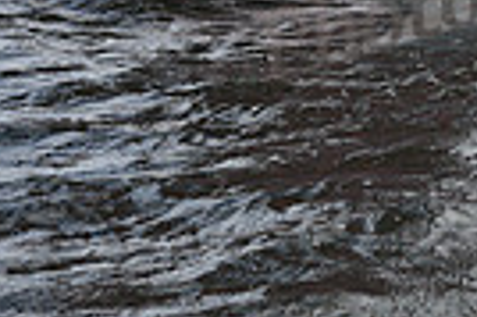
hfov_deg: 6.6
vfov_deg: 4.5
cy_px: -248
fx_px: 4010
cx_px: 947
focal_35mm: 303
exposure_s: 1/1000
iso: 250
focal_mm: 70
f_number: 9
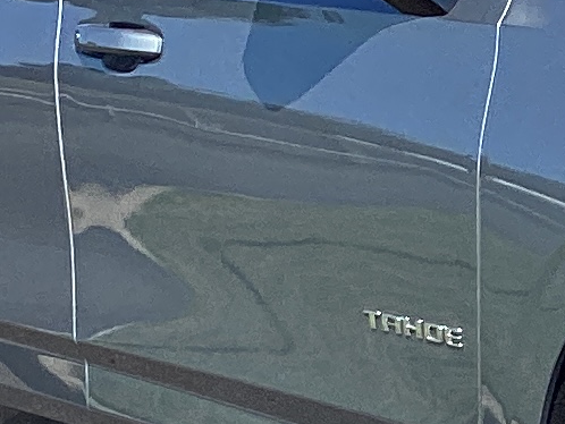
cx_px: 908
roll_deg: -0.1
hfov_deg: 9.4
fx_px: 3315
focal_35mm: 203
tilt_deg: -8.8
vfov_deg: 7.3
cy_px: 446
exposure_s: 1/947
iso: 25
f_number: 2.4
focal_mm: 3.3
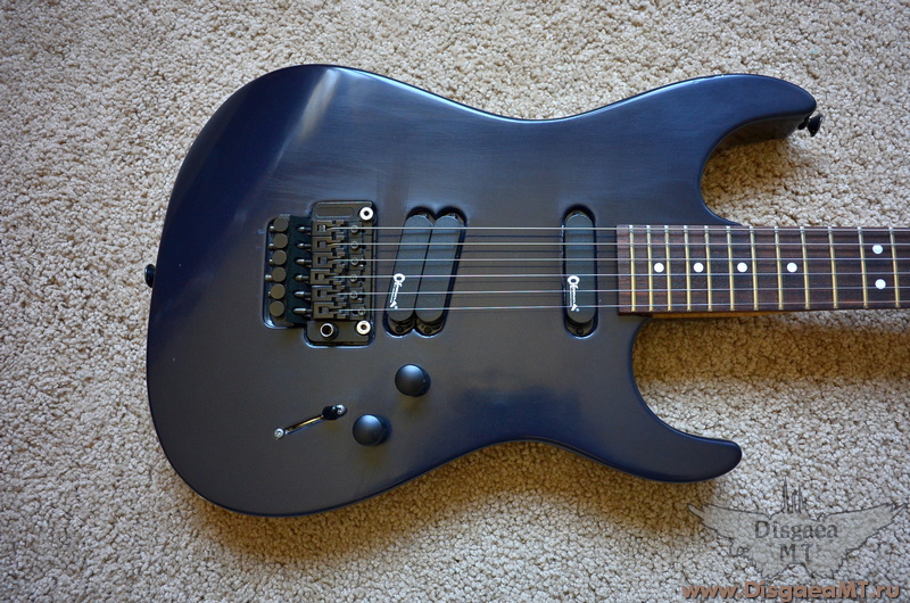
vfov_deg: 46.2
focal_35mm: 28
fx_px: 706
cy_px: 302
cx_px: 455
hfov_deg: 65.6
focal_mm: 18.5
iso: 500
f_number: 4
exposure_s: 1/60
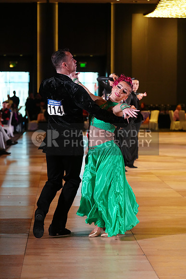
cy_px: 140
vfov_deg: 22.4
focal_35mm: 91
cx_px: 93
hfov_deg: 15.0
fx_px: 705
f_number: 4
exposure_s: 1/400
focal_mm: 91
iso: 3200
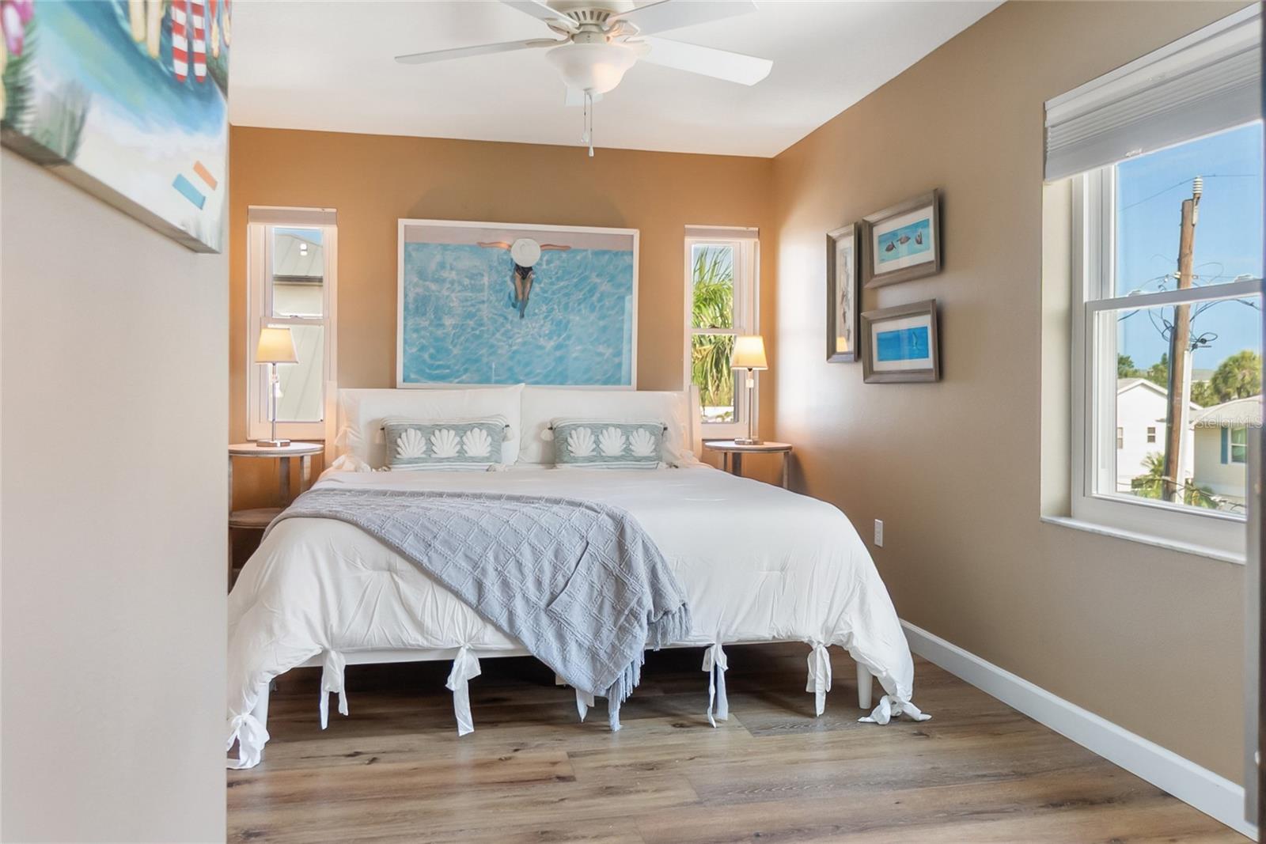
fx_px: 879
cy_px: 422
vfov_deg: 51.3
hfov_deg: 71.5
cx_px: 633
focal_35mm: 25
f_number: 4
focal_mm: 17
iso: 1250
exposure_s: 1/90
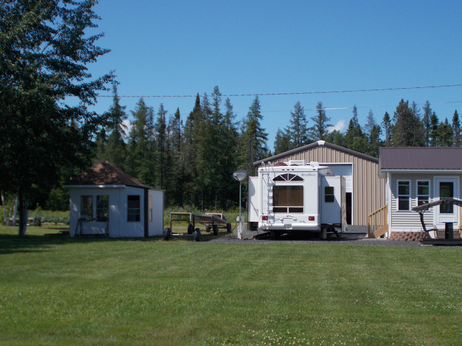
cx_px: 250
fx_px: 801
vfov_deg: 24.4
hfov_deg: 32.2
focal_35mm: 60
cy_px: 165
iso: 80
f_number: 11.3
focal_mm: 9
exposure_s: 1/125
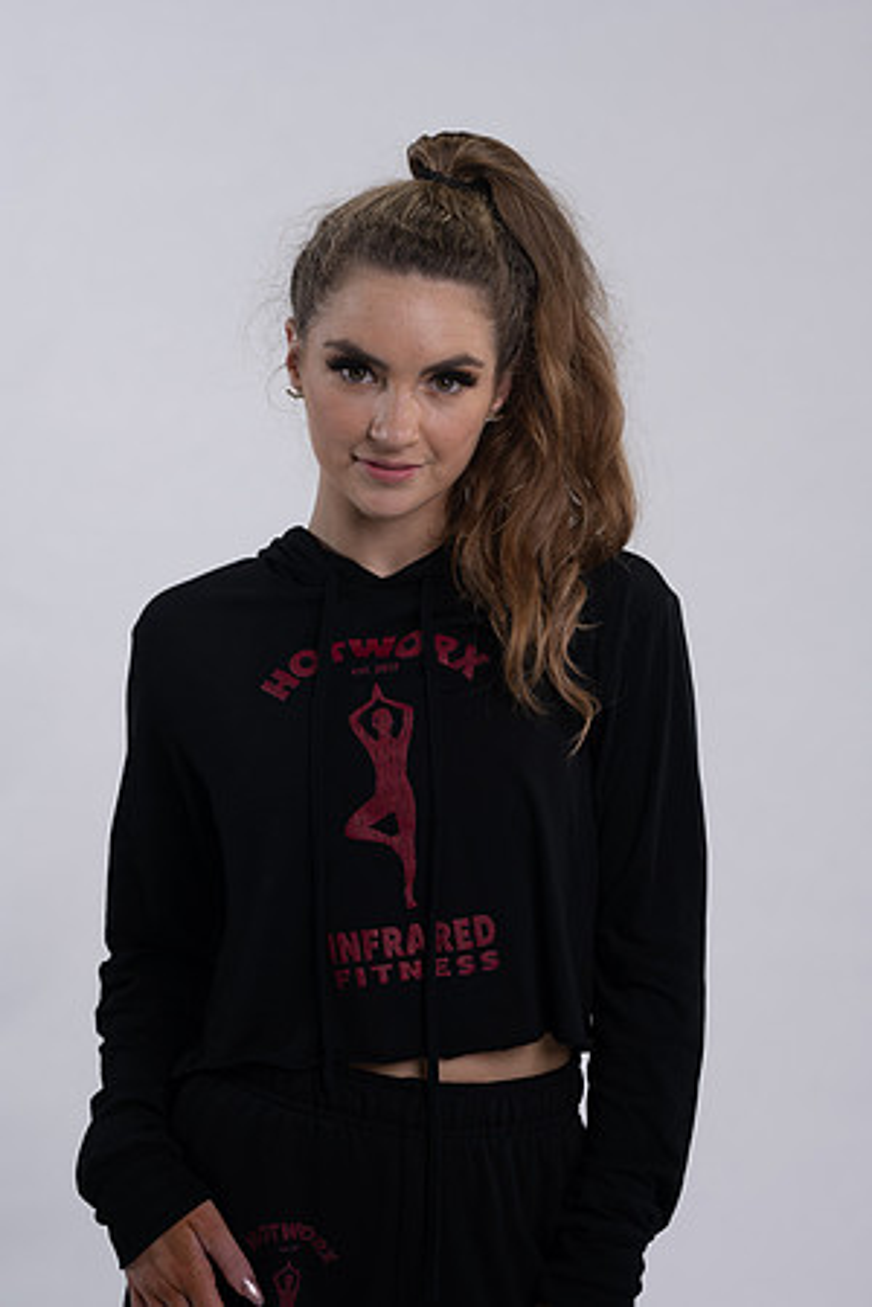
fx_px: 3088
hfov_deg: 16.1
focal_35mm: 85
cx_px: 436
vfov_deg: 23.9
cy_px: 654
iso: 125
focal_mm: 85
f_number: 4
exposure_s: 1/125
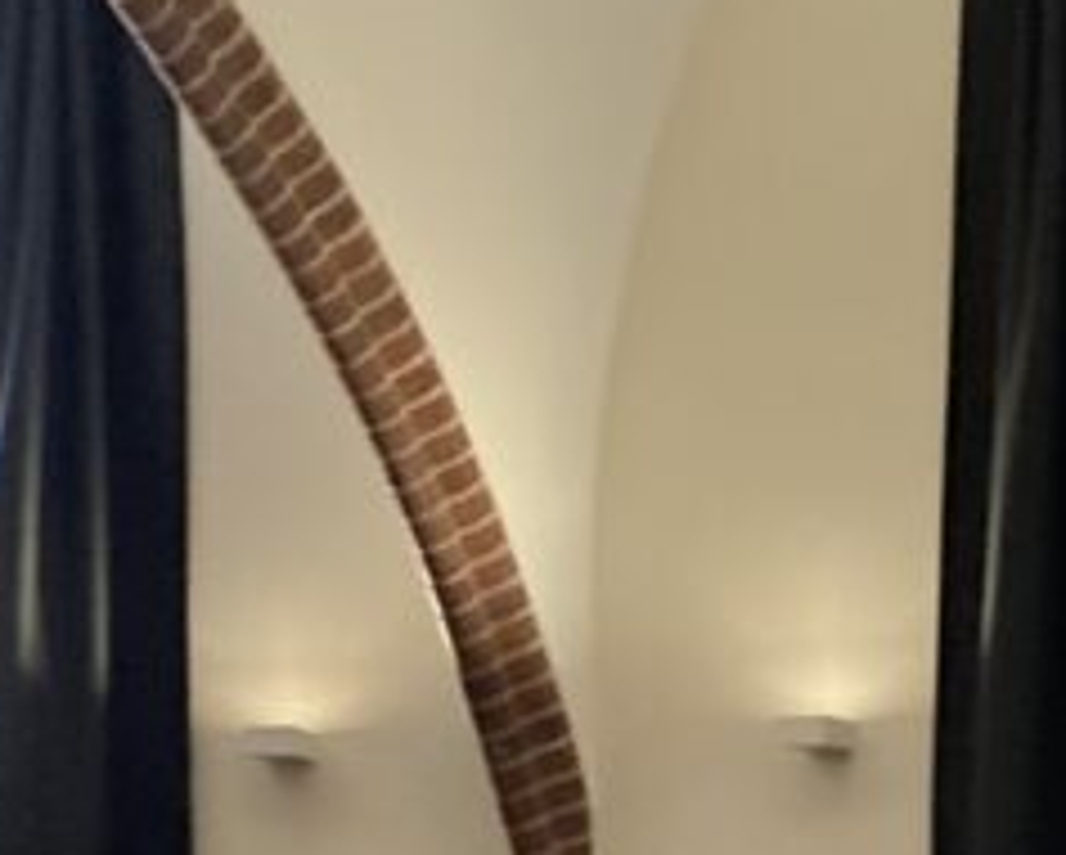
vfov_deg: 12.5
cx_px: 1156
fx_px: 3726
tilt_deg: +0.6
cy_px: 1269
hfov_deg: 15.9
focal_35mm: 118
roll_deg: -1.1
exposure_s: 1/46
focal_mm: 3.99
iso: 320
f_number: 1.8
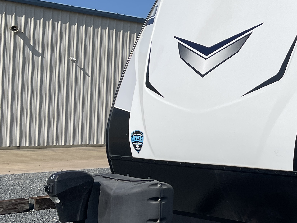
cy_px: 95
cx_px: 323
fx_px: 558
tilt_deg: +1.6
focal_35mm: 65
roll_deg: -1.4
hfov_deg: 27.4
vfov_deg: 22.6
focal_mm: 5.1
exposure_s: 1/8547
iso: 32
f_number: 1.6
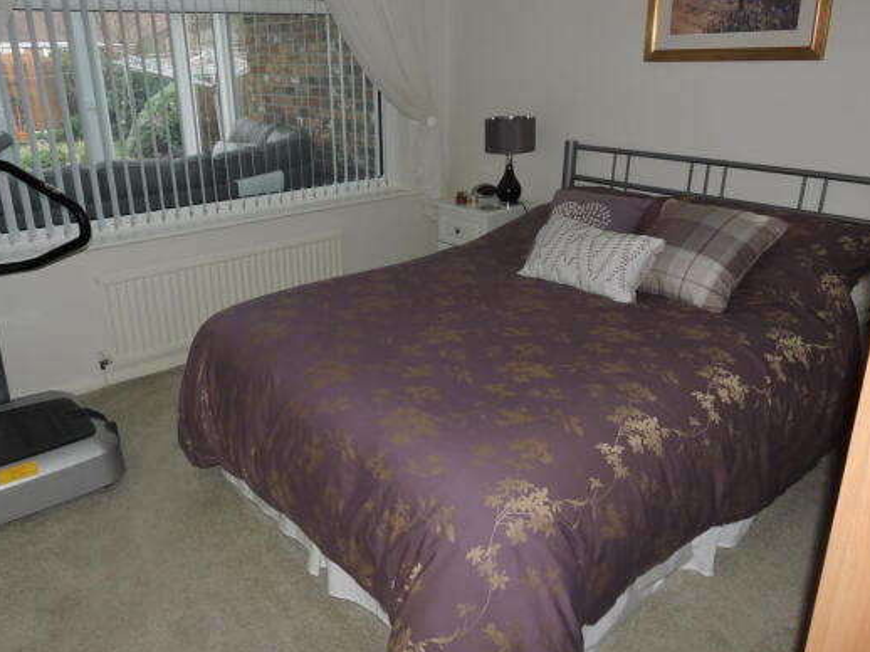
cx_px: 390
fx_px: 678
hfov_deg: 65.2
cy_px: 298
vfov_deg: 51.3
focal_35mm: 27
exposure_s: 1/30
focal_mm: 4.3
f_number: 3.3
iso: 200
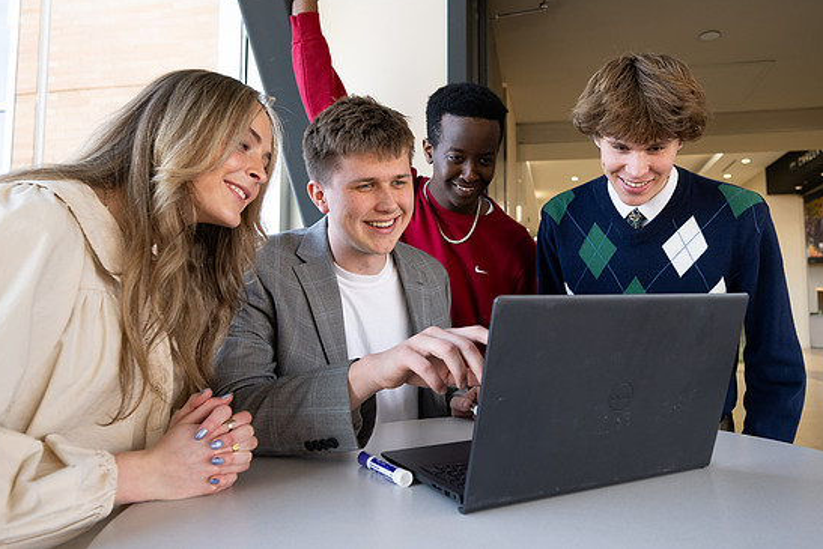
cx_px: 455
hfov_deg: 67.2
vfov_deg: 47.9
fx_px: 617
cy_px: 256
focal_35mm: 27
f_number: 4
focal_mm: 21.5
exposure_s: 1/250
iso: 400
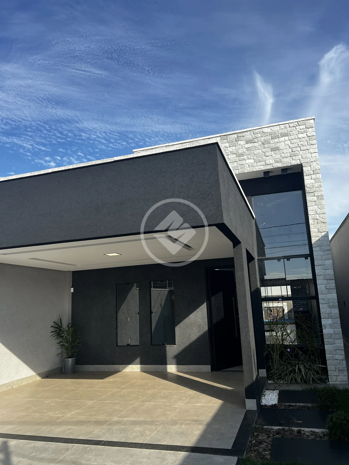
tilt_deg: +11.7
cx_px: 174
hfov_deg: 53.1
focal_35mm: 26
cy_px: 232
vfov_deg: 67.3
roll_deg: +2.4
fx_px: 350
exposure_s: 1/1869
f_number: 1.5
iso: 50
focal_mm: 5.7
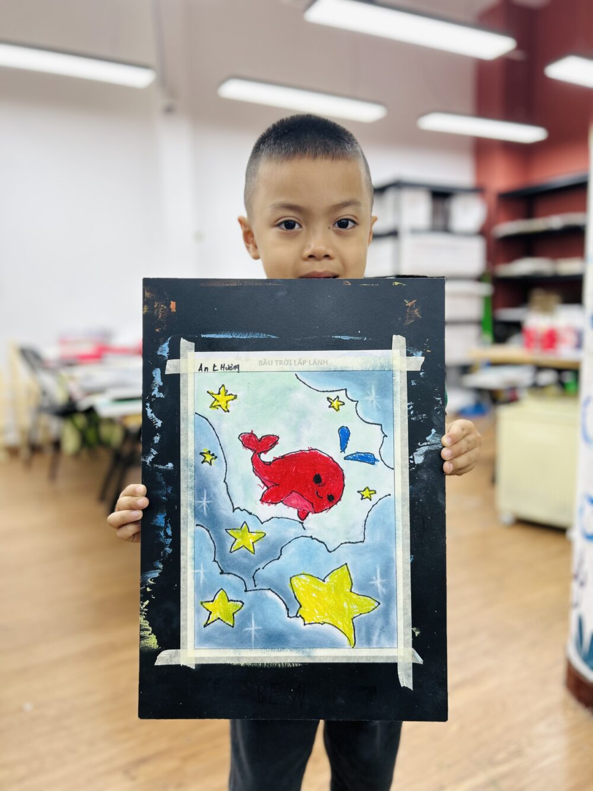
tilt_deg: -8.3
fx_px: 594
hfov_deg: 53.1
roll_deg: +0.4
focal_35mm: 26
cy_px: 396
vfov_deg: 67.3
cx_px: 296
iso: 40
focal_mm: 5.7
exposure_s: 1/100
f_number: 1.5
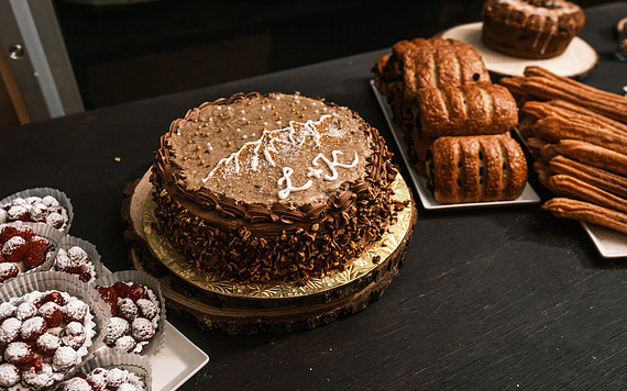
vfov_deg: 44.5
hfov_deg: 66.5
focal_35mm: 28
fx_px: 478
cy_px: 183
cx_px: 311
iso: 800
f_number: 3.2
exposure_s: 1/60
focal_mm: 18
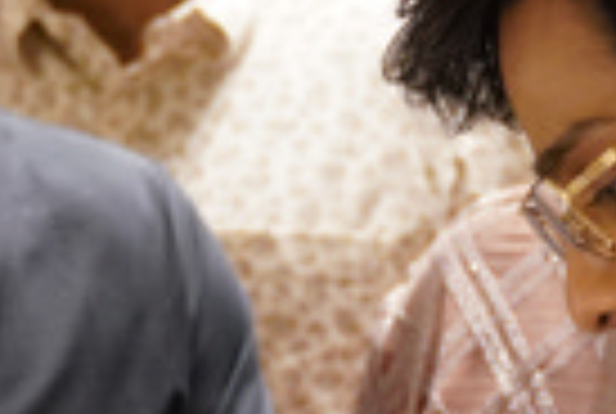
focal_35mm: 228
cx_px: 573
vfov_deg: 6.1
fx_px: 3910
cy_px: 333
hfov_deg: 9.0
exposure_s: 1/250
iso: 2000
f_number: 2.8
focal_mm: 29
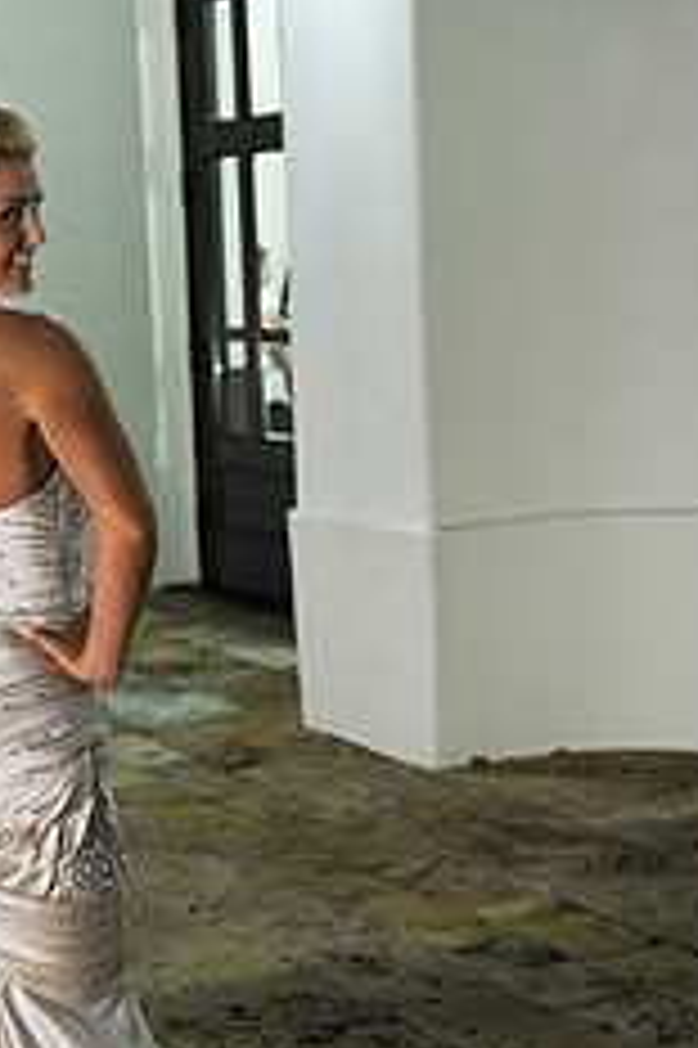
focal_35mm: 85
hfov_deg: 15.9
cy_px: 607
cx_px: 70
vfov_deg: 23.9
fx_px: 2476
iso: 800
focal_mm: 44
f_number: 4.5
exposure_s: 1/20
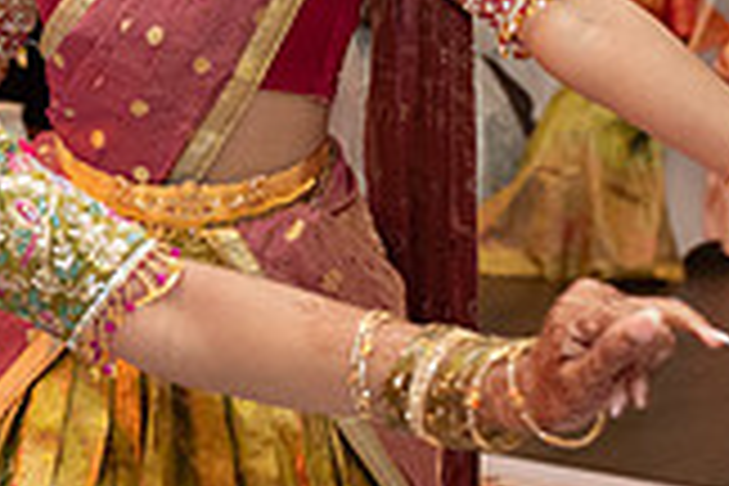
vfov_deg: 9.9
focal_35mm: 138
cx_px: -166
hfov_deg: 14.4
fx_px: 2794
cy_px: 245
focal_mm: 37
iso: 1250
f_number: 4
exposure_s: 1/160
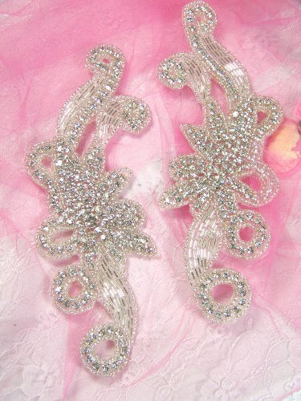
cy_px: 200
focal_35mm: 55
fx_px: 638
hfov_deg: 26.6
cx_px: 150
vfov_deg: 34.9
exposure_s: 1/50
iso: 70
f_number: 3.2
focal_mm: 9.36
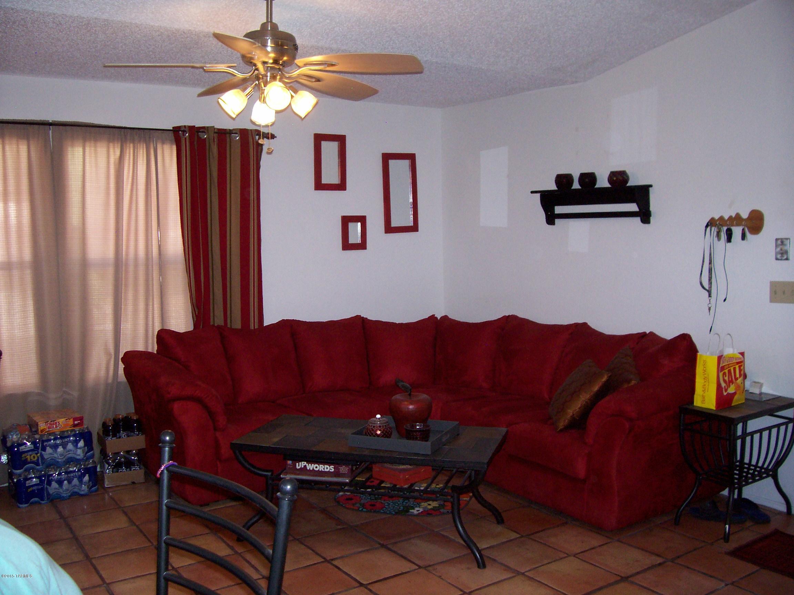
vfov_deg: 41.8
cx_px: 397
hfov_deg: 54.0
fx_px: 780
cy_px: 298
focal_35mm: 34
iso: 140
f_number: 2.7
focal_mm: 5.6
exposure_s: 1/112
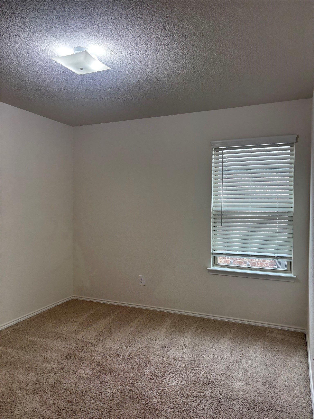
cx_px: 157
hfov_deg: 53.1
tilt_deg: -0.5
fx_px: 314
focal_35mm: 26
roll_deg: -0.4
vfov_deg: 67.3
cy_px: 210
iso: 100
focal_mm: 5.96
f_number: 1.6
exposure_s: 1/120
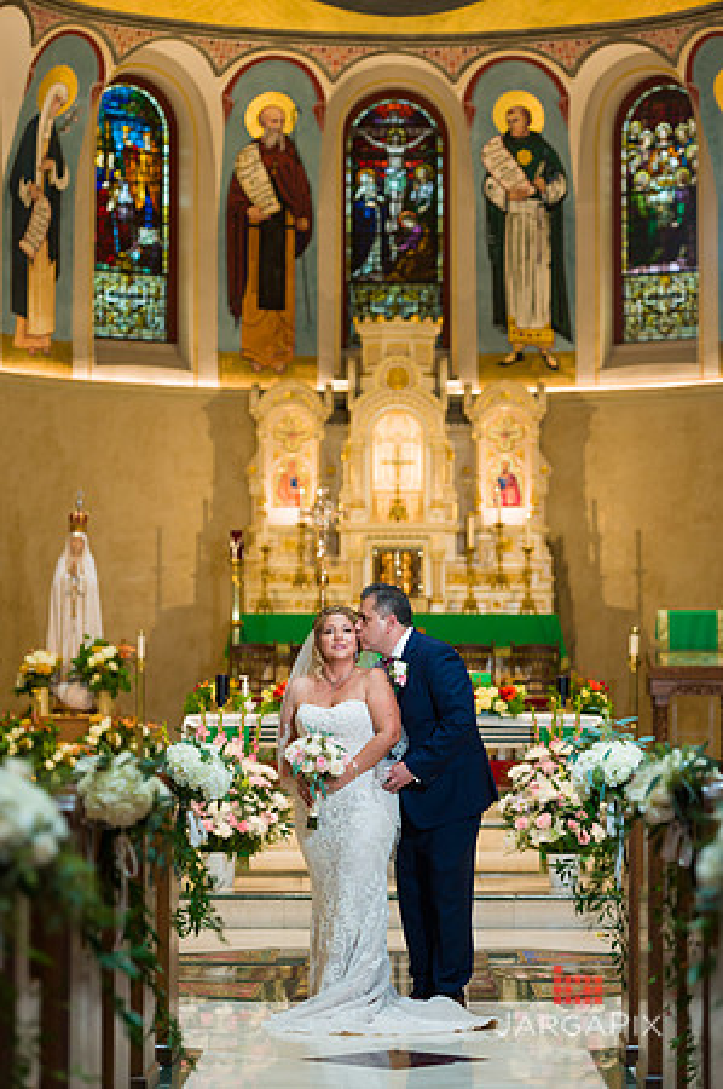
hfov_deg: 11.8
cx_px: 362
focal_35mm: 116
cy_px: 544
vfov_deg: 17.7
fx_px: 3502
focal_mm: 116
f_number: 3.2
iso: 800
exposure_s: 1/125
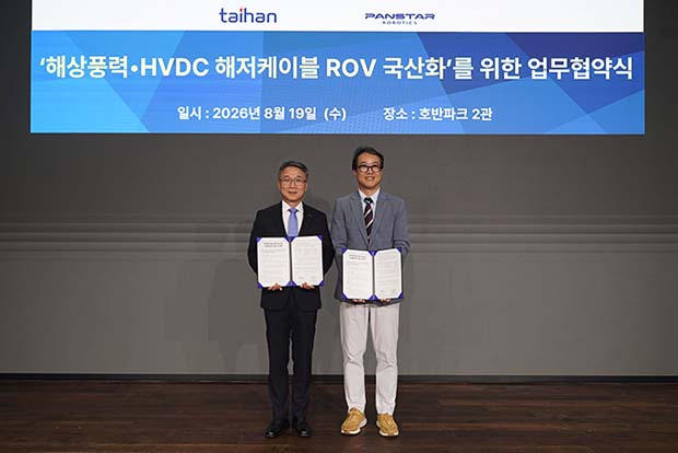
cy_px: 226
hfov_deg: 57.2
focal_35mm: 33
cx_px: 339
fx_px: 622
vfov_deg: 40.0
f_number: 4
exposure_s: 1/160
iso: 800
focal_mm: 33
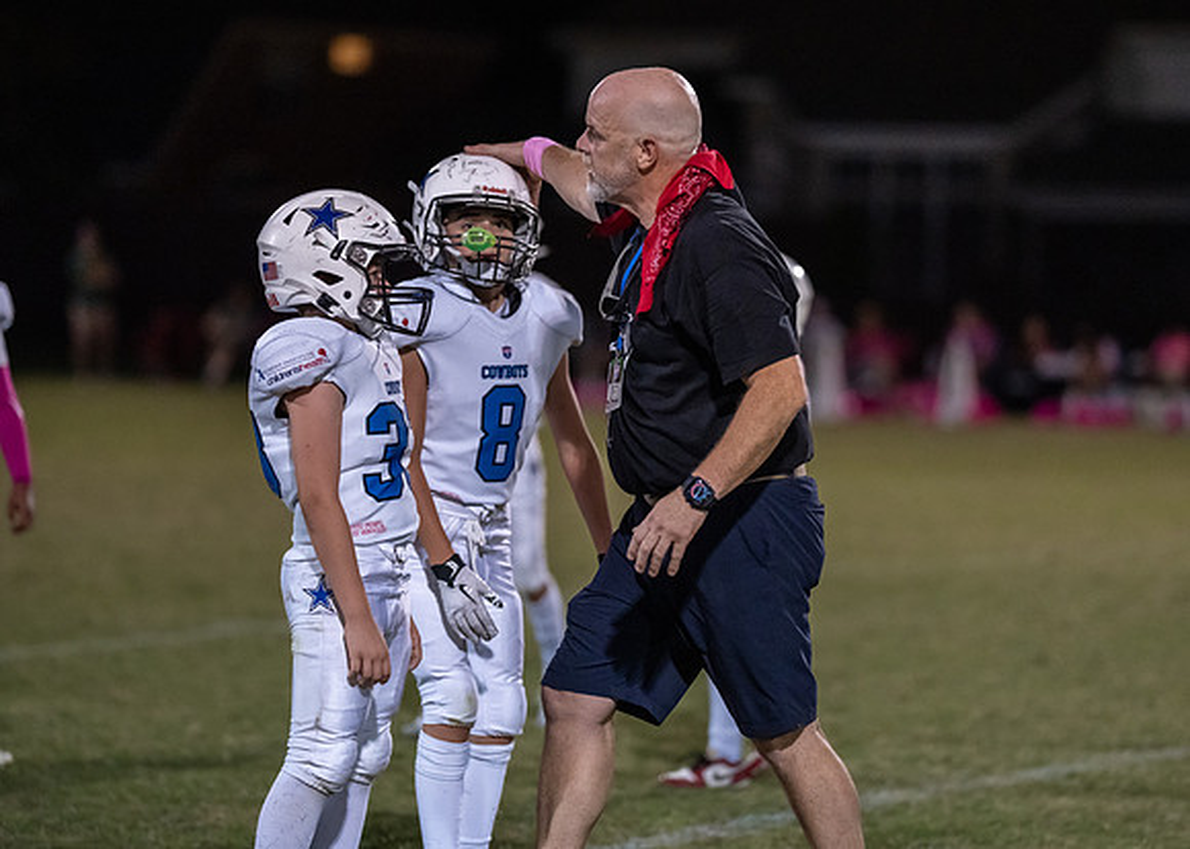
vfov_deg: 8.1
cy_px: 348
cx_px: 637
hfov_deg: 11.3
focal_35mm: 178
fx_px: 6017
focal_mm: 135
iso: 4000
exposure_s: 1/1000
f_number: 1.8
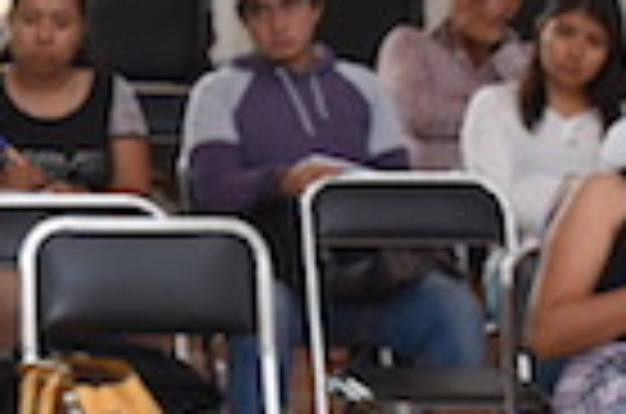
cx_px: -54
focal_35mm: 173
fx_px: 3001
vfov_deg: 7.9
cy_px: 196
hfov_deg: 11.7
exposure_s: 1/60
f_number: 4
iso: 500
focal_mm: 20
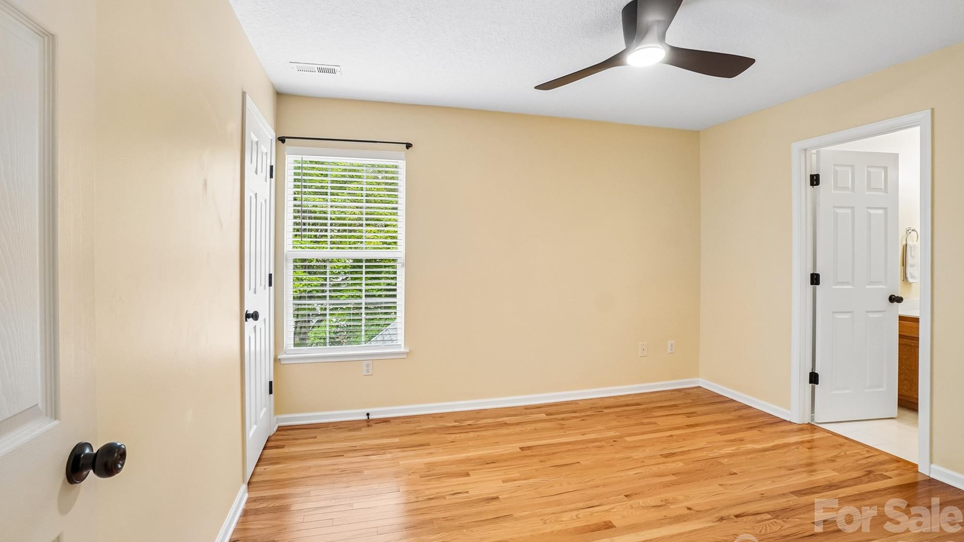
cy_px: 266
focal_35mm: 16
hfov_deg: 99.4
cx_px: 476
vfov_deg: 67.1
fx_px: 409
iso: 320
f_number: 8
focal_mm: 10
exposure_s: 1/30
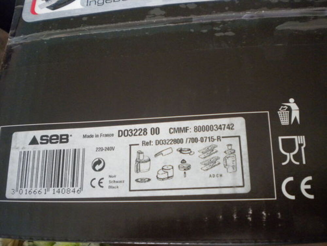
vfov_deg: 40.7
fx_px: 331
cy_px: 123
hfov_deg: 52.6
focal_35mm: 35
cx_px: 164
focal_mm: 6.3
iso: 491
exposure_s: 1/66.1
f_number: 3.1
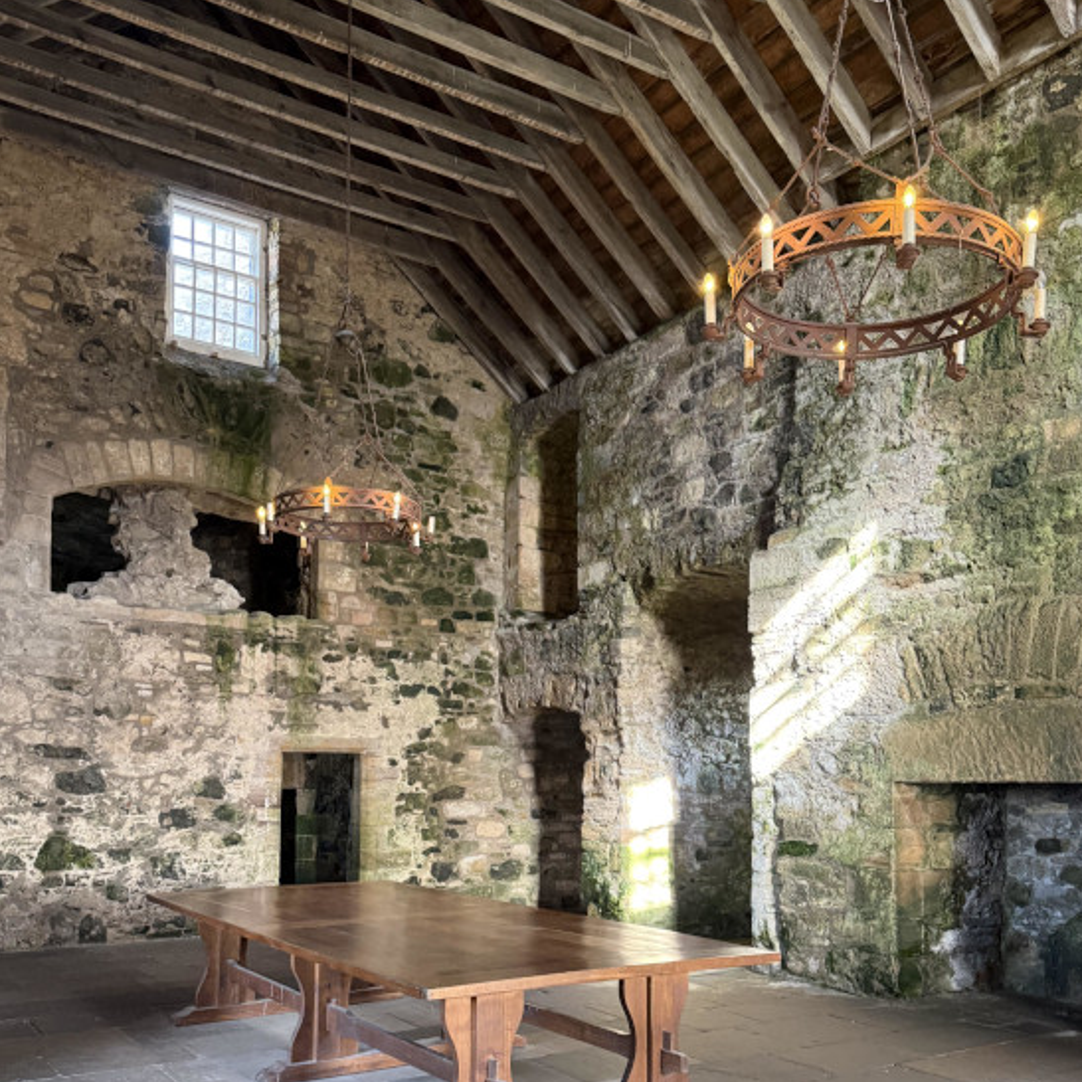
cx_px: 530
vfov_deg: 51.3
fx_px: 1096
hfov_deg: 52.5
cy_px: 746
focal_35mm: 31
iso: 400
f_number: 1.78
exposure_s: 1/60
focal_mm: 6.76
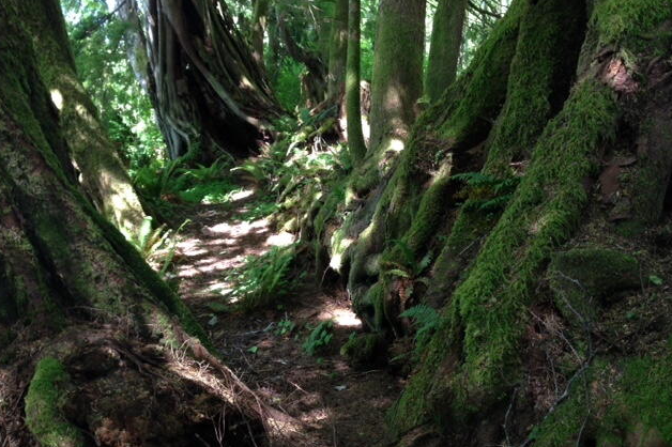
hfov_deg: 54.5
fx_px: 653
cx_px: 332
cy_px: 219
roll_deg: -2.1
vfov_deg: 37.8
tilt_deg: -10.5
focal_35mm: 35
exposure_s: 1/20
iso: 80
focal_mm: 4.12
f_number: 2.4
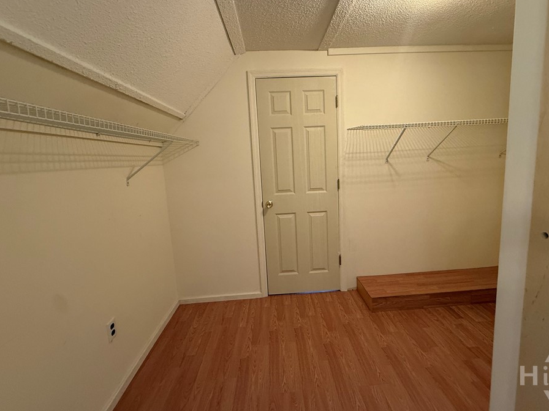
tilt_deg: -5.1
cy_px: 190
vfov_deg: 78.0
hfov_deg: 94.4
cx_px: 290
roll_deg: +3.7
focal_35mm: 16
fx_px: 254
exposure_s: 1/60
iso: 400
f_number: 2.2
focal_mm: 2.22
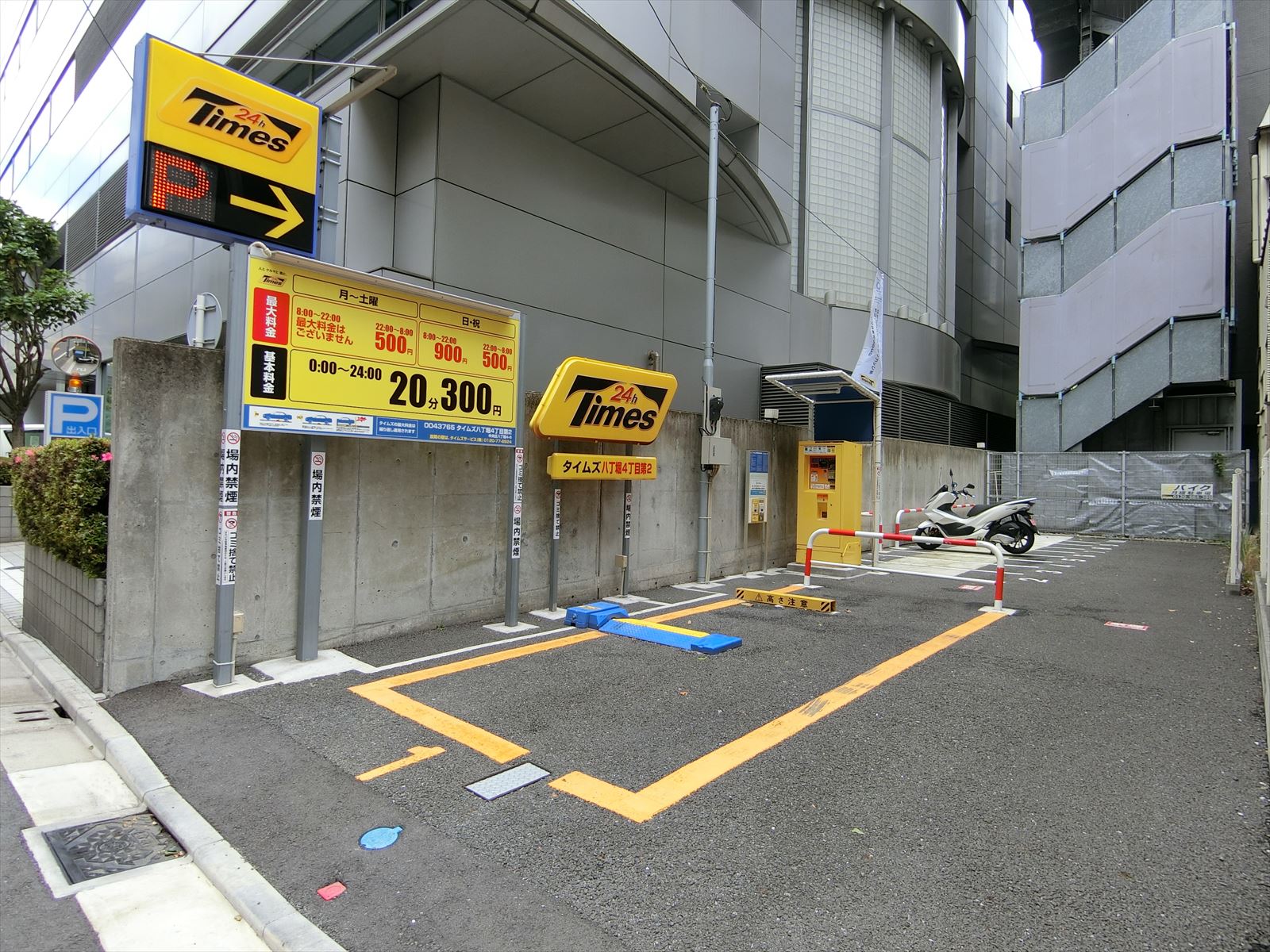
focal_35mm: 19
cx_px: 635
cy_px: 476
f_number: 2.7
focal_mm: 4.06
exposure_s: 1/320
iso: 80
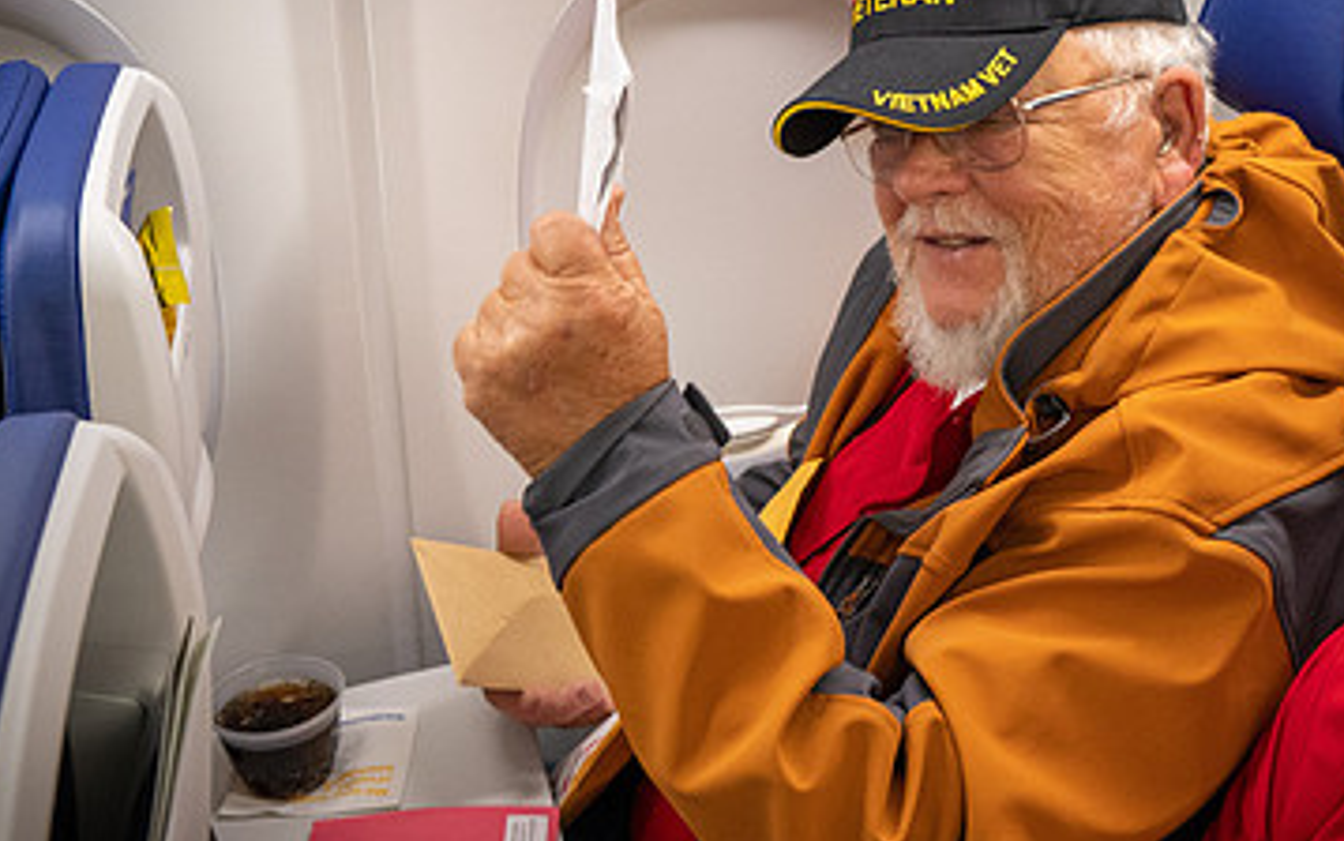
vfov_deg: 24.8
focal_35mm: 52
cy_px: 315
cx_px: 893
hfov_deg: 38.4
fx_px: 1905
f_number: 6.3
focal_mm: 31.5
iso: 5600
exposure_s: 1/60
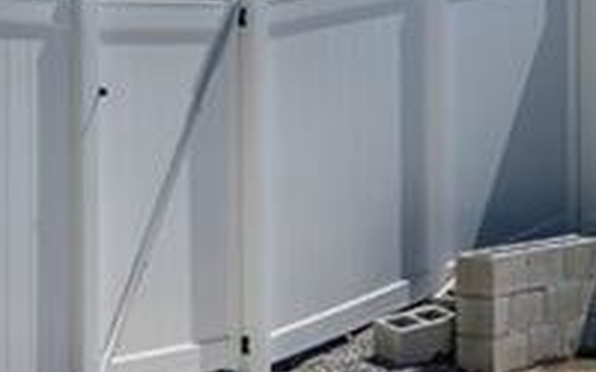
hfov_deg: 15.5
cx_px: -253
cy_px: 46
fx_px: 2048
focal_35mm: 126
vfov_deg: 10.3
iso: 250
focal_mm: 15.5
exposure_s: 1/1250
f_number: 8
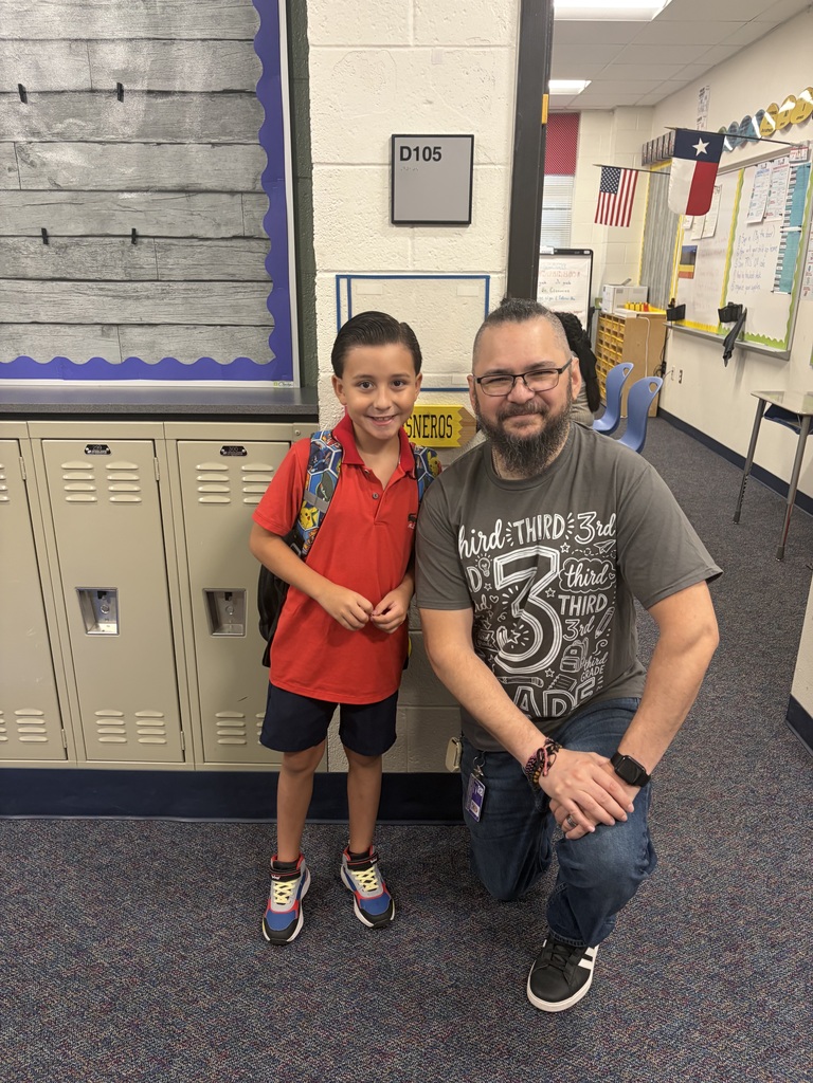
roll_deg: -0.1
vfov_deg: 67.3
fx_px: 814
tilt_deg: -17.3
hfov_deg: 53.1
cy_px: 542
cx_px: 406
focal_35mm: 26
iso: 160
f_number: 1.6
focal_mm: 5.96
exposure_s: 1/60
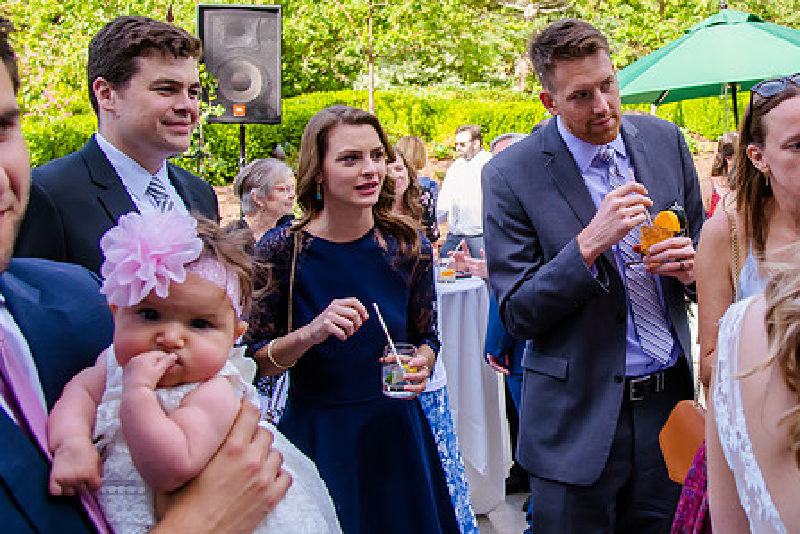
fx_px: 955
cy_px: 200
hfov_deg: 44.3
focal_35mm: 43
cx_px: 571
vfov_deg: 31.1
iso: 400
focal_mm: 24
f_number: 5
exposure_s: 1/320
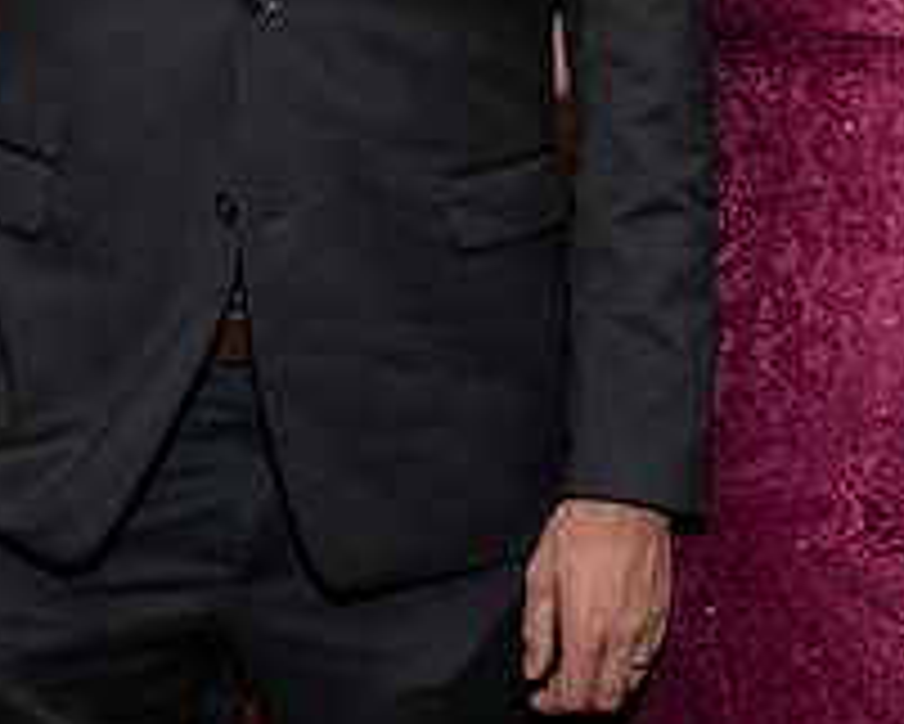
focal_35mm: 131
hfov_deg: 14.5
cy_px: -194
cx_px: 837
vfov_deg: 11.5
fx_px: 3507
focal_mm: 30
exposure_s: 1/250
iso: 400
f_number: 7.1
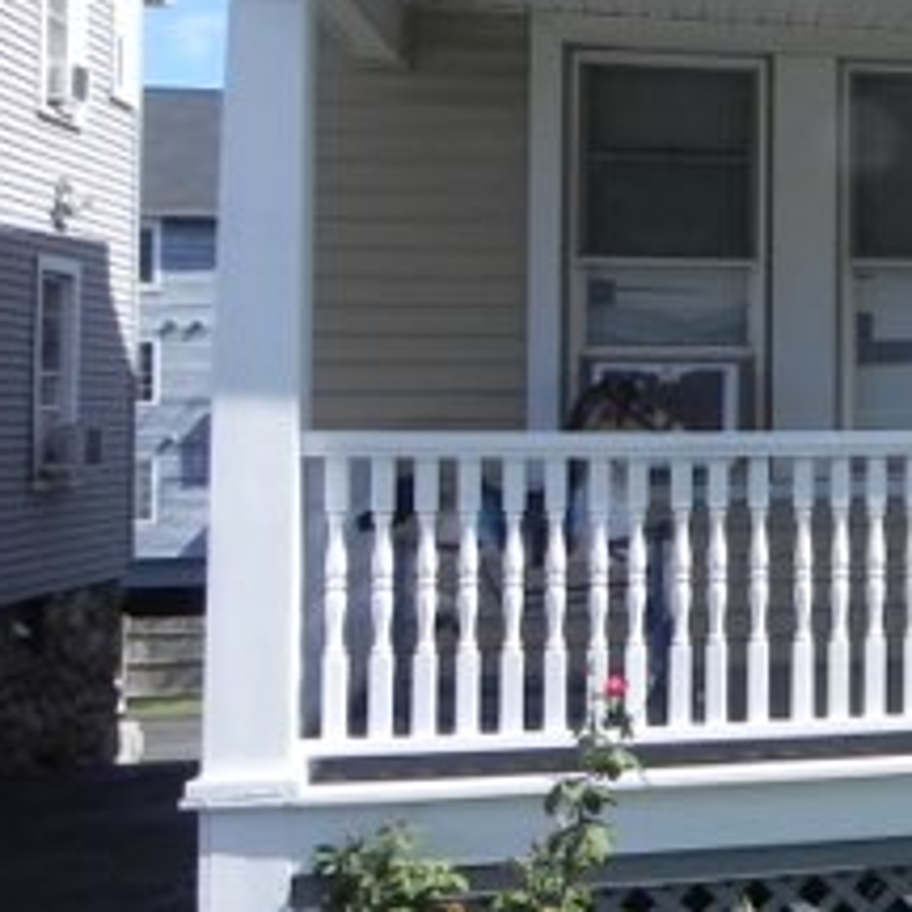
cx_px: 1258
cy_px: 308
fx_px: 2027
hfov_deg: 22.1
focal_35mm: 68
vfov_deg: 25.2
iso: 160
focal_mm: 4.6
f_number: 7.1
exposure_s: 1/331
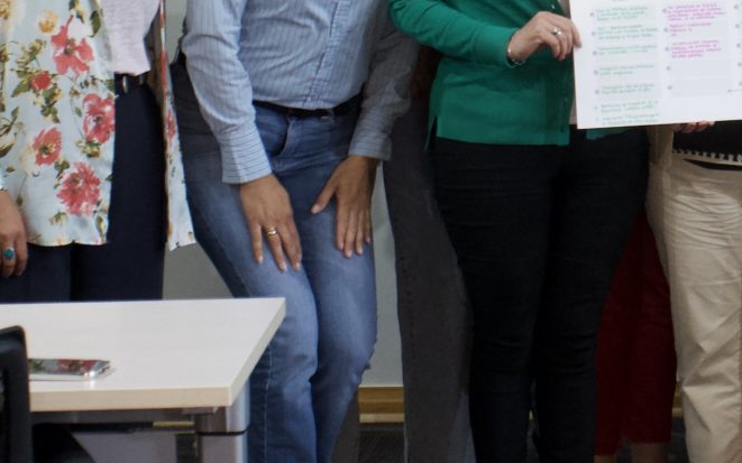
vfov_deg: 8.7
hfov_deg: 13.7
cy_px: -4
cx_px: 753
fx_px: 3033
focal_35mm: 150
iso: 3200
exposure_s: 1/160
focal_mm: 38
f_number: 4
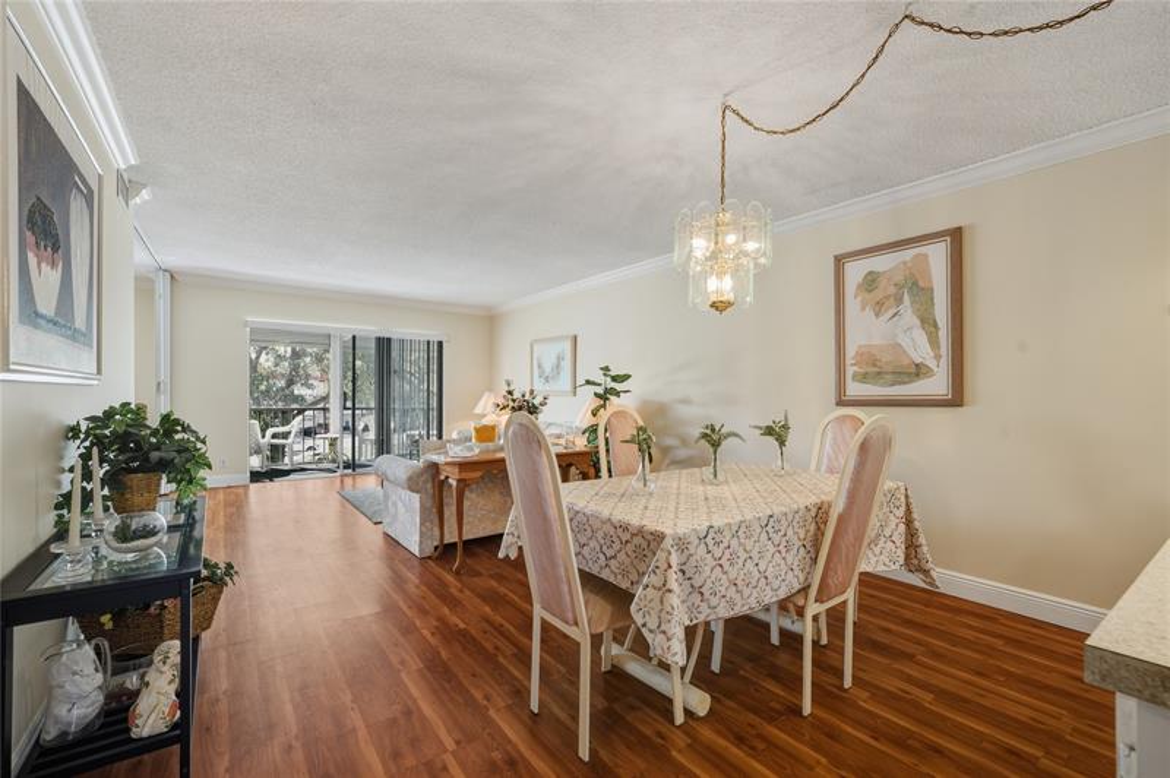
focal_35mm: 15
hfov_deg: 100.4
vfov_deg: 77.2
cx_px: 585
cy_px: 389
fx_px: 487
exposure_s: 1/15
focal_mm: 15
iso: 100
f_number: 9
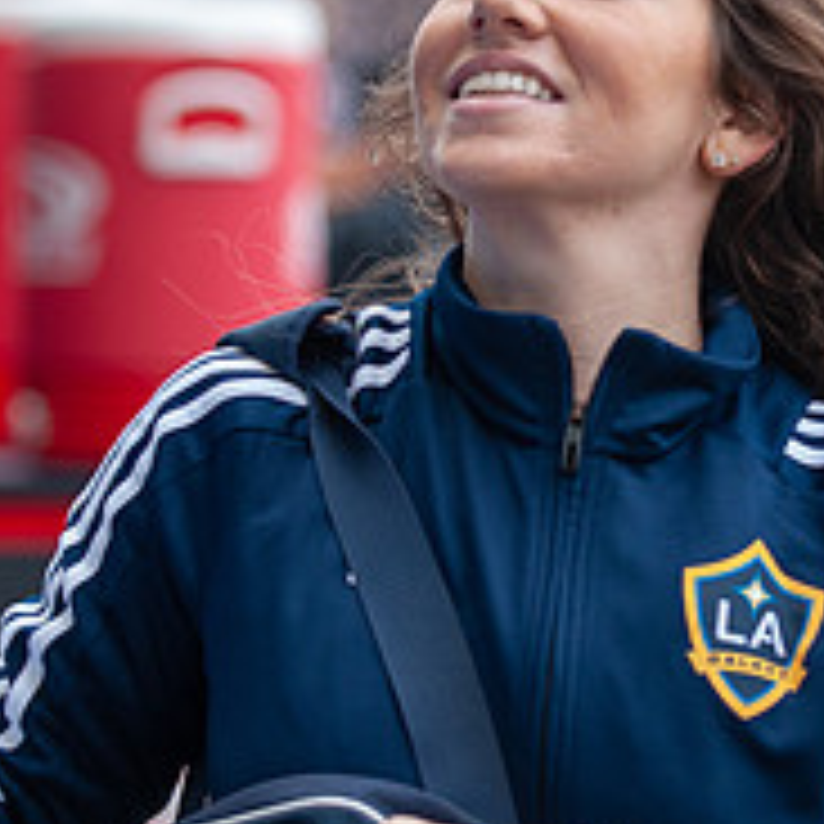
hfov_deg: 6.4
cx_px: 603
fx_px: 7406
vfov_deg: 6.4
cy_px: 356
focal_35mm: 275
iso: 640
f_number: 2.8
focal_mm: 102
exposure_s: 1/500
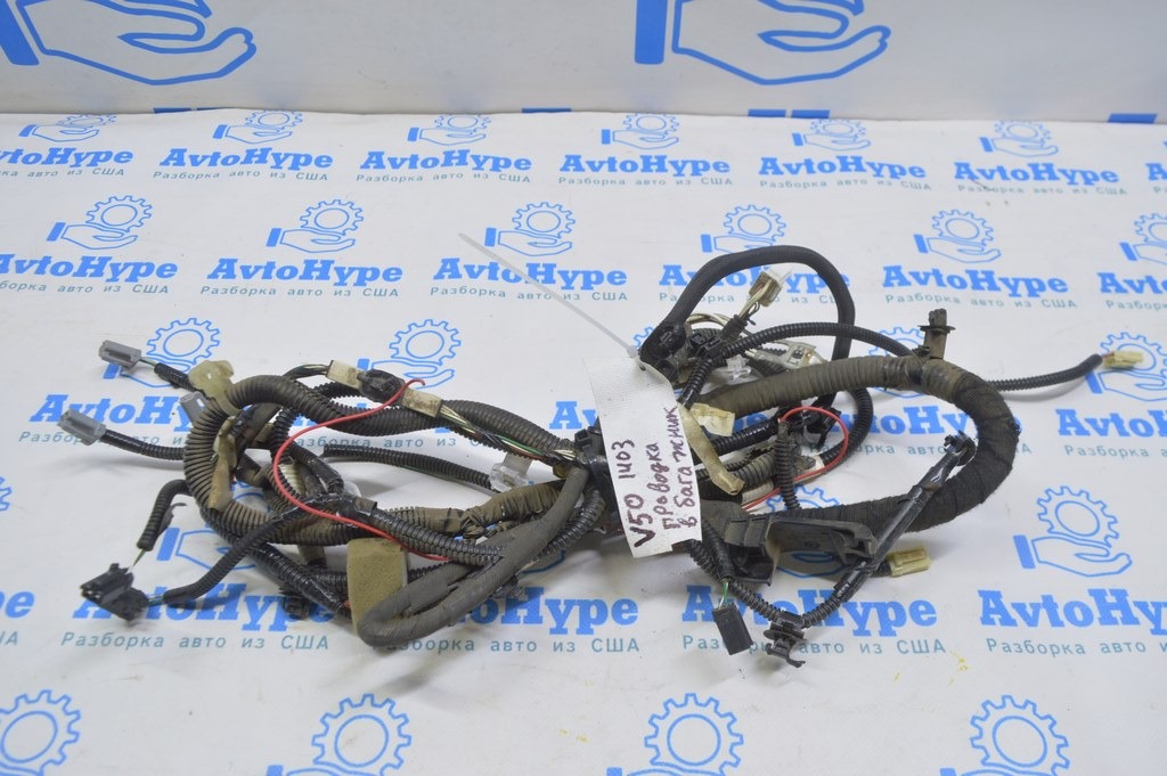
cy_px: 388
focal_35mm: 30
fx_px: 972
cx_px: 584
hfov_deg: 62.0
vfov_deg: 43.5
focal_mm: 20
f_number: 5.6
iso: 400
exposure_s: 1/20
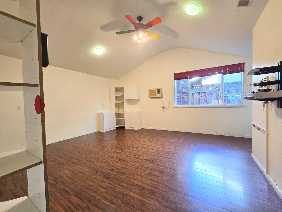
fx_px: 106
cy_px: 106
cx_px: 141
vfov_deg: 89.9
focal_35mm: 13
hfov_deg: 106.2
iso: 200
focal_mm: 2.2
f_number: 2.2
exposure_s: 1/60
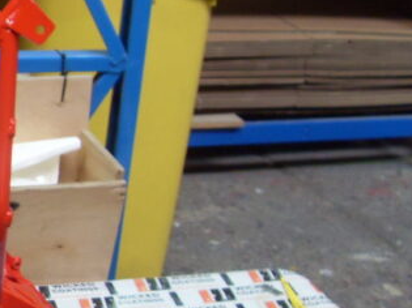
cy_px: 117
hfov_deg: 20.4
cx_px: -106
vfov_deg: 16.6
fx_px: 1059
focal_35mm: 89
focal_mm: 6.3
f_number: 2.8
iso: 200
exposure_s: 1/45
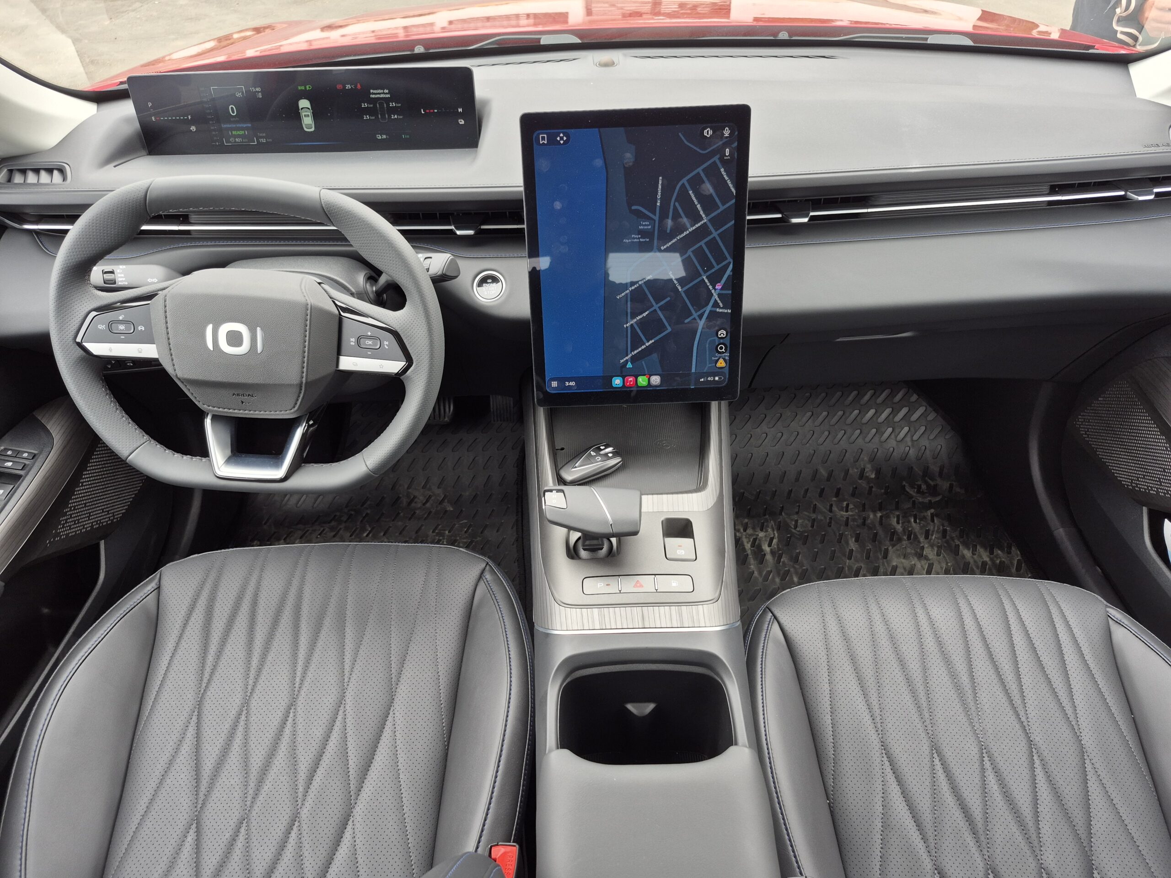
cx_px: 586
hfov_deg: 73.9
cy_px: 439
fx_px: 778
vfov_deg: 58.9
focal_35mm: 23
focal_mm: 5.4
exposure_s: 1/194
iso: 40
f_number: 1.8
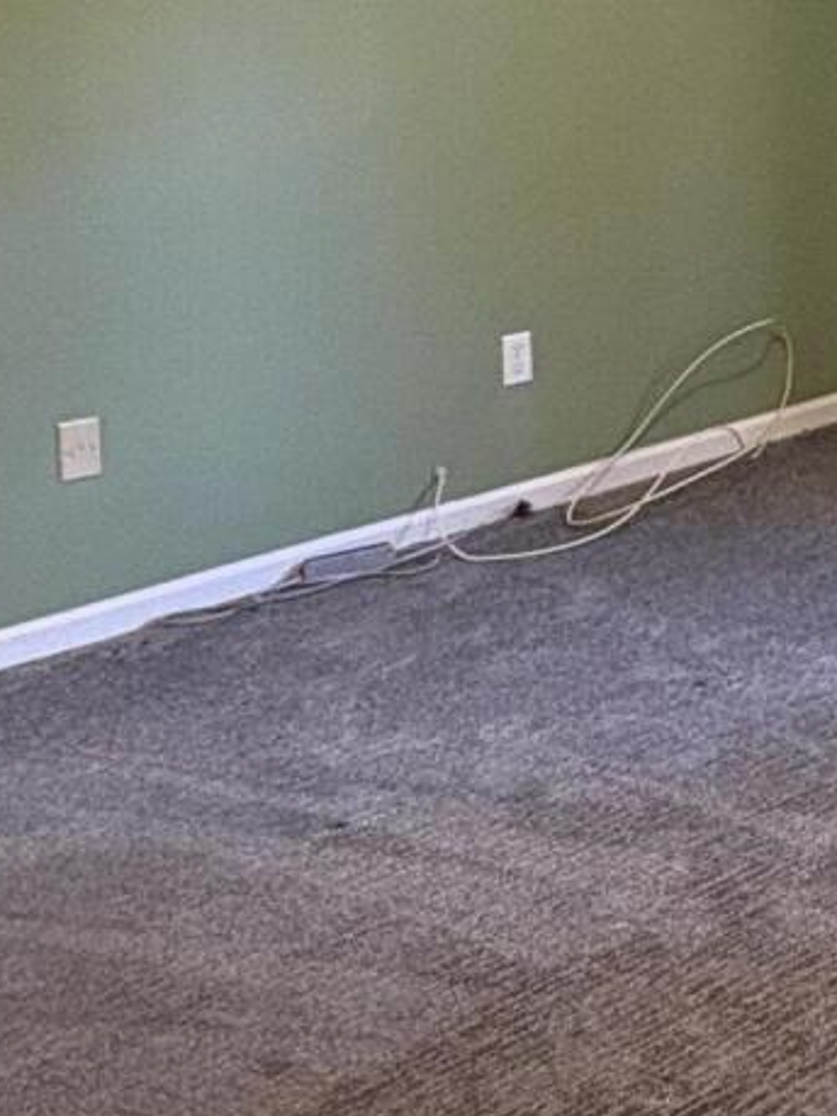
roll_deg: +1.4
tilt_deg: -5.2
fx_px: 1968
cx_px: 1131
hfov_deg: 21.4
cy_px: 0
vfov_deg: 29.6
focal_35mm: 61
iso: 250
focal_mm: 2.22
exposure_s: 1/60
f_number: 2.2
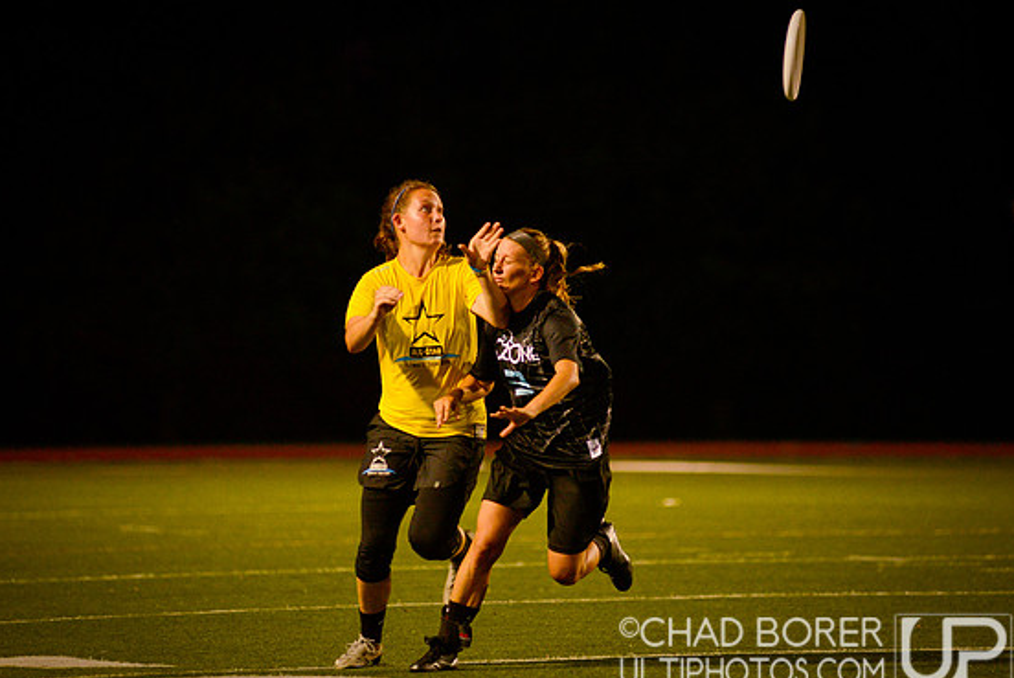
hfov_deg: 9.8
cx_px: 498
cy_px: 352
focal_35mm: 210
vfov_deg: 6.6
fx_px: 5919
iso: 3200
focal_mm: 200
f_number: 3.5
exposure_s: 1/500
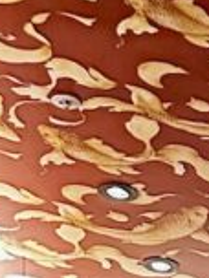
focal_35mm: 173
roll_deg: +0.3
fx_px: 1393
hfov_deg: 7.8
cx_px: 548
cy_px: 994
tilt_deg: -5.9
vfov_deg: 8.3
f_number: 1.78
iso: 1000
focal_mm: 6.86
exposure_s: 1/36
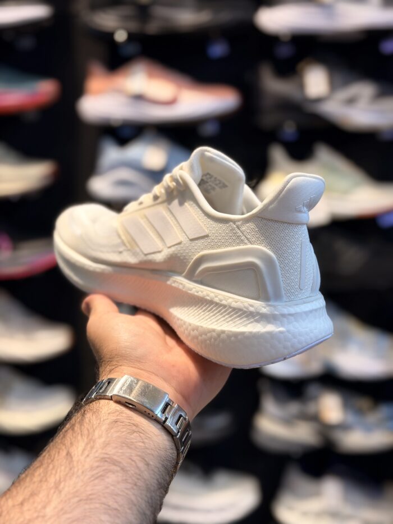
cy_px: 262
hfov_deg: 30.3
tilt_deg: -9.1
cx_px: 196
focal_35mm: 48
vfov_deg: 39.7
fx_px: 726
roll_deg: +1.1
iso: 50
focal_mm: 6.76
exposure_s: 1/121
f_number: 1.78
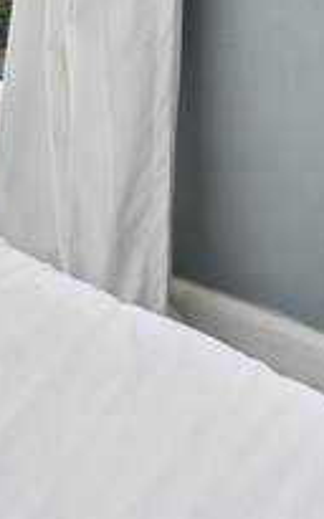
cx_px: 542
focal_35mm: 102
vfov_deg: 16.2
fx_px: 1442
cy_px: -490
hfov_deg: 12.0
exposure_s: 1/15
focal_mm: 16
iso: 100
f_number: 10
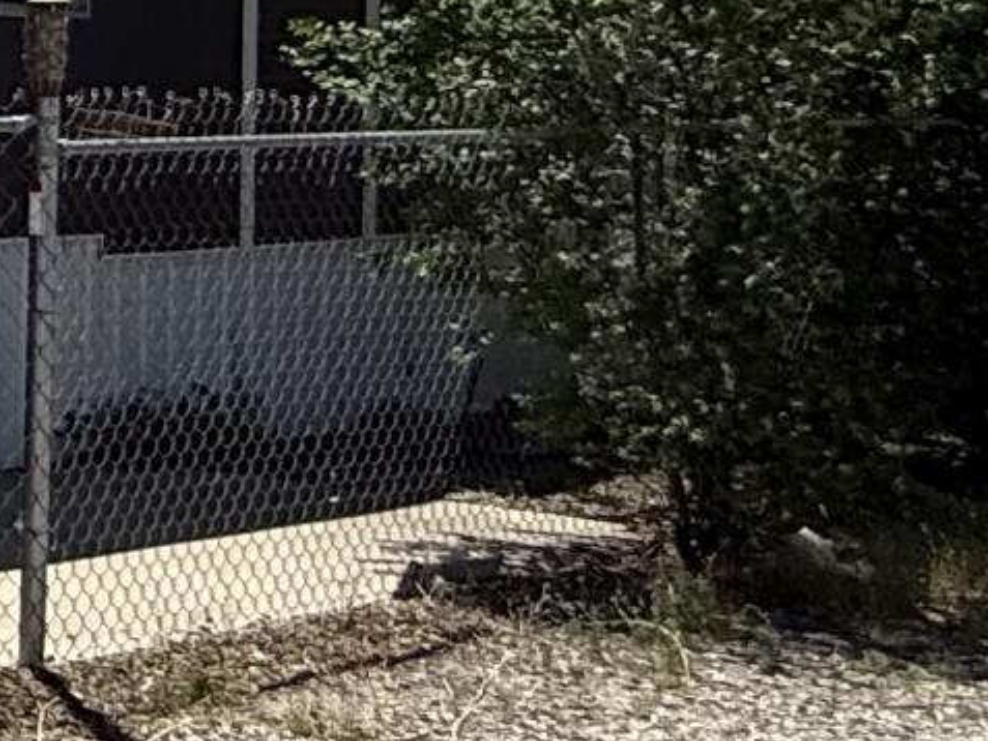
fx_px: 2512
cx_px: -1191
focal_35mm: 88
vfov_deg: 16.6
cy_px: 89
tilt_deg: -0.7
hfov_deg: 15.6
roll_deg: +1.6
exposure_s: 1/1145
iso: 64
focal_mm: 2.22
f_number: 2.2
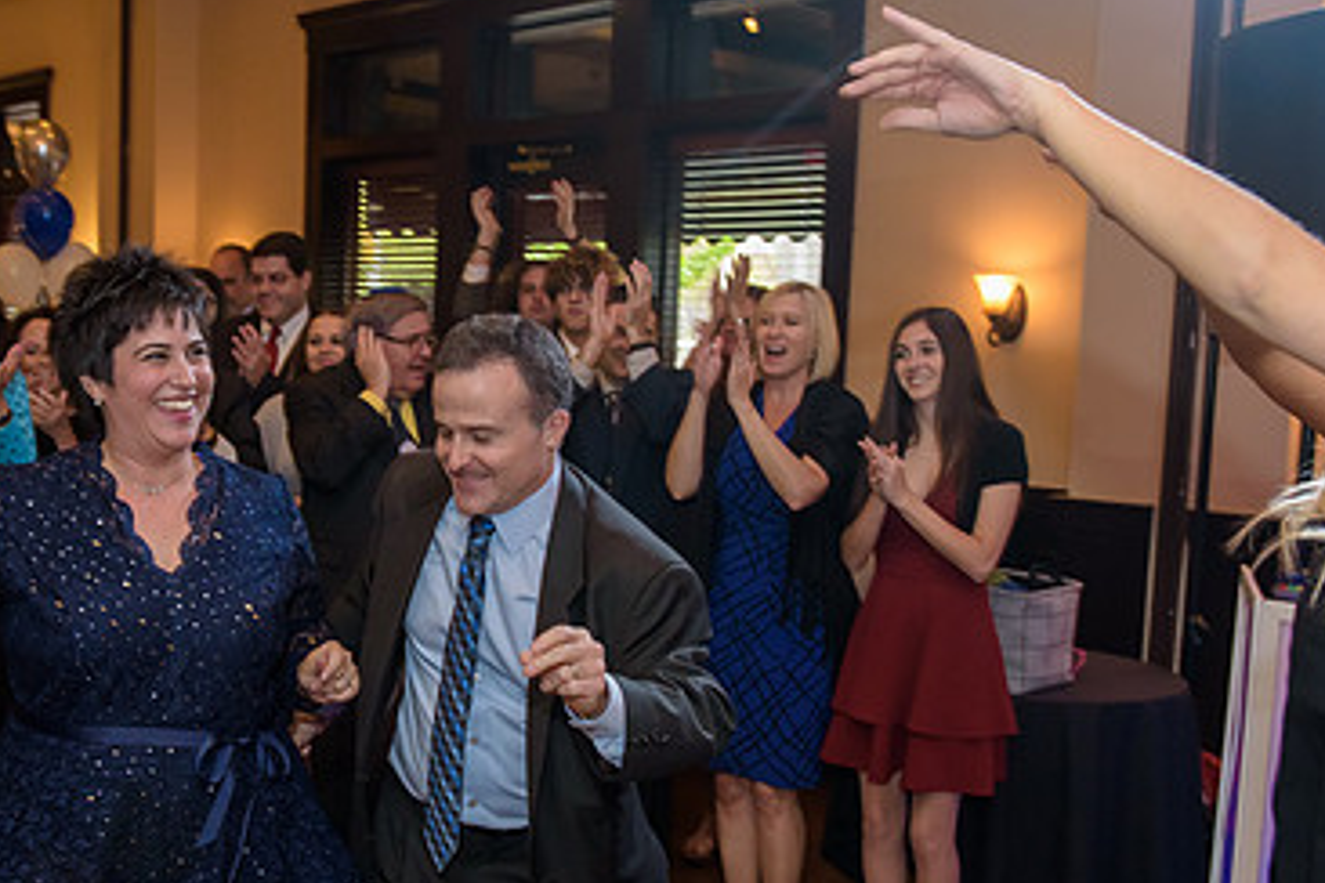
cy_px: 498
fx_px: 1693
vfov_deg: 29.2
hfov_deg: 42.4
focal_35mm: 46
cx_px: 485
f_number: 3.2
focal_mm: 29
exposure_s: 1/125
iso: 1600
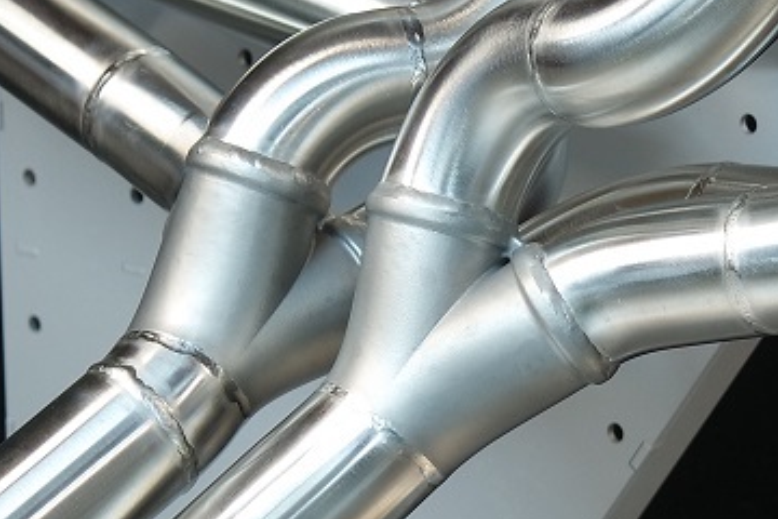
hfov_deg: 9.6
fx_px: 4603
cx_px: 573
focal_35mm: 213
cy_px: 411
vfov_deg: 6.4
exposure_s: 1/5
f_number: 4.5
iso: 100
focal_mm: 37
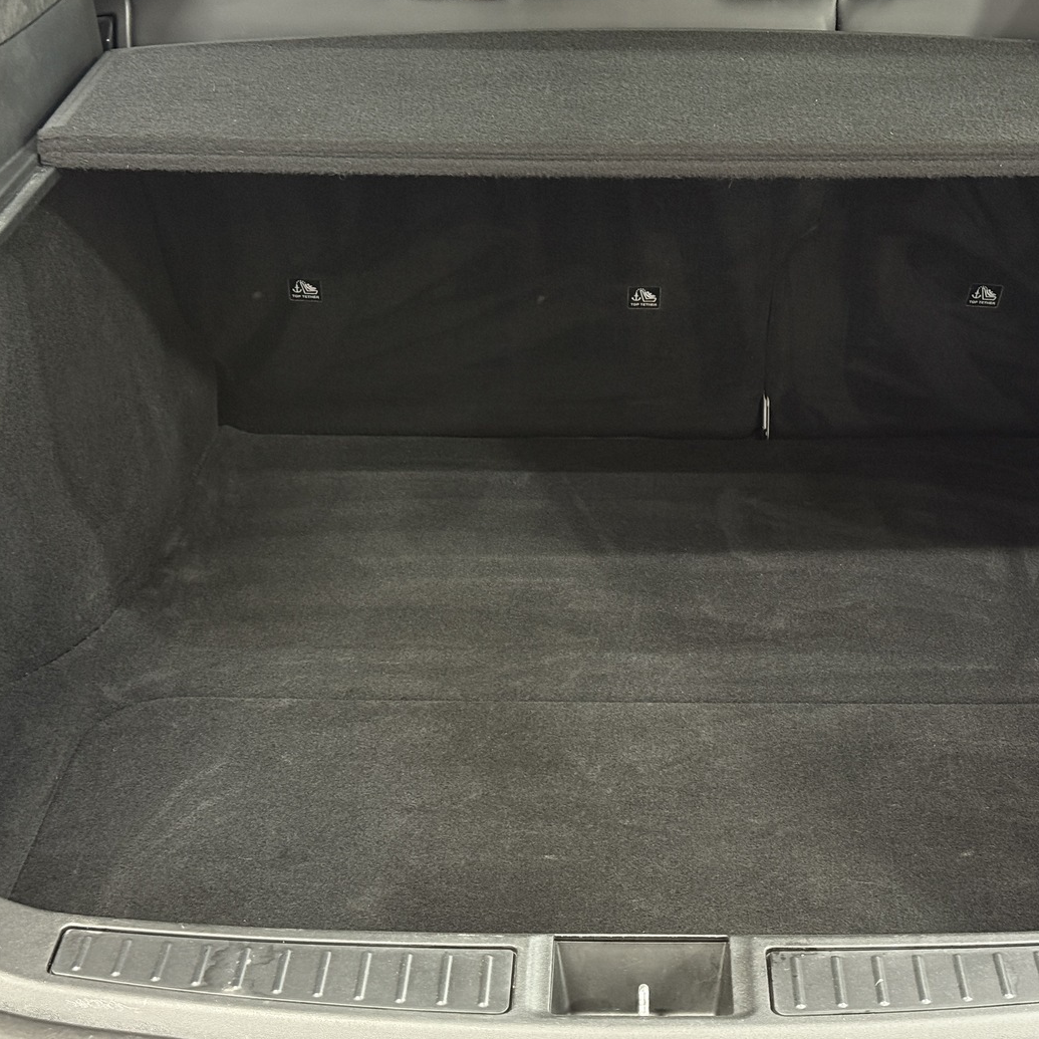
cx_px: 623
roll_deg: +0.6
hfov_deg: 29.0
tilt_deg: -26.3
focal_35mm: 59
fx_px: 2004
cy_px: 505
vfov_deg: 29.1
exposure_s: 1/26
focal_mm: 6.76
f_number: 1.78
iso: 500
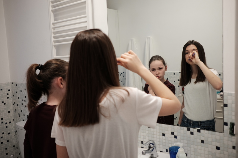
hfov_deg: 54.4
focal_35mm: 35
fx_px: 231
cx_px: 119
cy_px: 79
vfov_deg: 37.8
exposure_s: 1/15
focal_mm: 23
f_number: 2
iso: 400
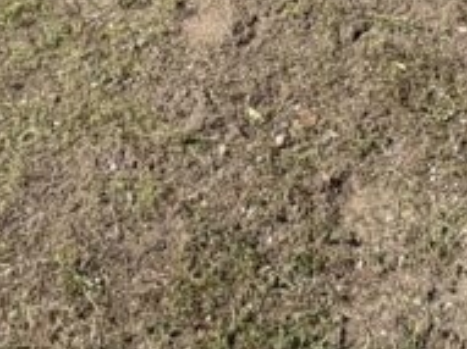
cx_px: 362
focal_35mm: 75
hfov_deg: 25.6
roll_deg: -0.7
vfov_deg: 17.0
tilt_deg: -24.9
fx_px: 1011
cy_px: -227
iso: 50
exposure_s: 1/1672
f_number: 2.2
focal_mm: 2.22
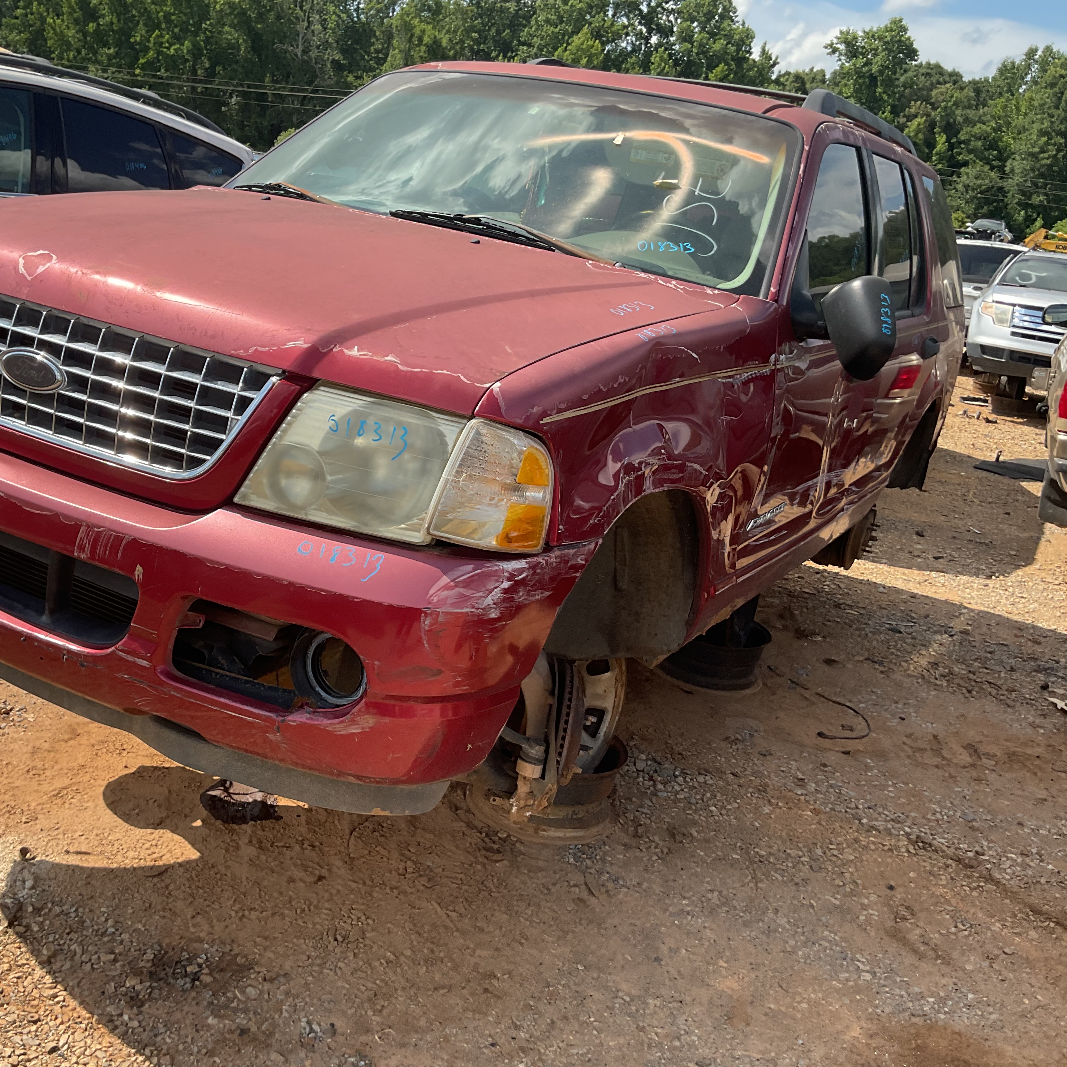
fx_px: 1221
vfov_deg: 47.2
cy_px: 535
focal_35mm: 35
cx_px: 436
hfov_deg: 47.0
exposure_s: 1/1221
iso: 16
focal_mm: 3
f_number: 1.8
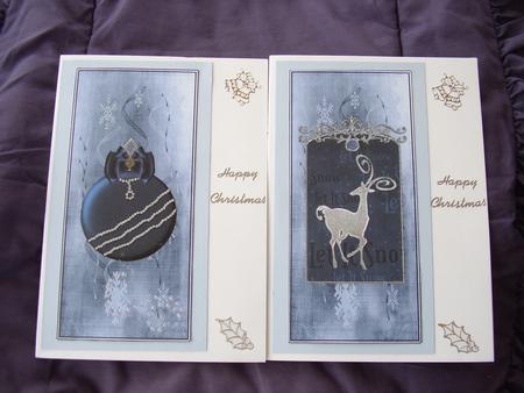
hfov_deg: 59.9
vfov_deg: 46.8
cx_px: 262
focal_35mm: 30
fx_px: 454
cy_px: 196
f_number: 2.9
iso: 100
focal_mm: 5.8
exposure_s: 1/50
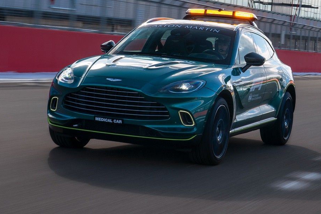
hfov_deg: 20.5
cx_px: 218
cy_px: 45
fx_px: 883
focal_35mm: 99
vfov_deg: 13.8
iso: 64
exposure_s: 1/25
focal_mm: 47
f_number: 11
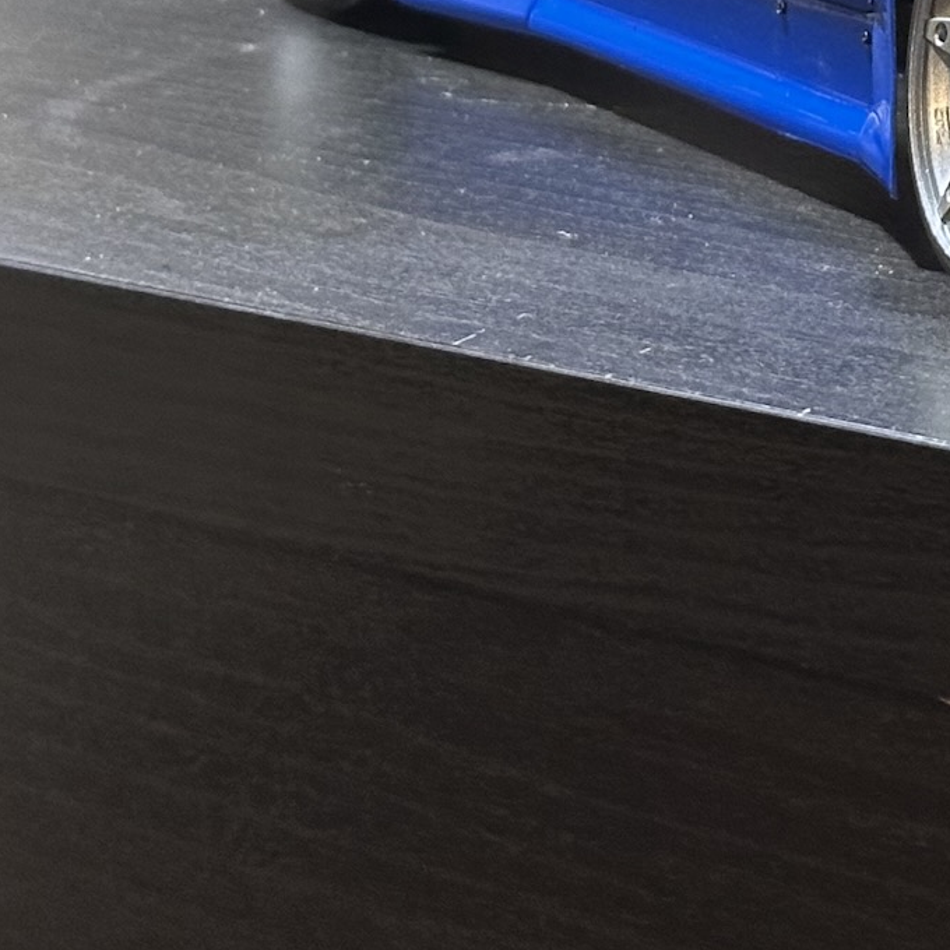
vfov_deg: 11.0
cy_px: -220
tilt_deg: -7.7
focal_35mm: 156
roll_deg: +1.5
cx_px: 1294
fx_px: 4844
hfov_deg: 10.9
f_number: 1.78
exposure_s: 1/33
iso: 250
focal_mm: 6.86
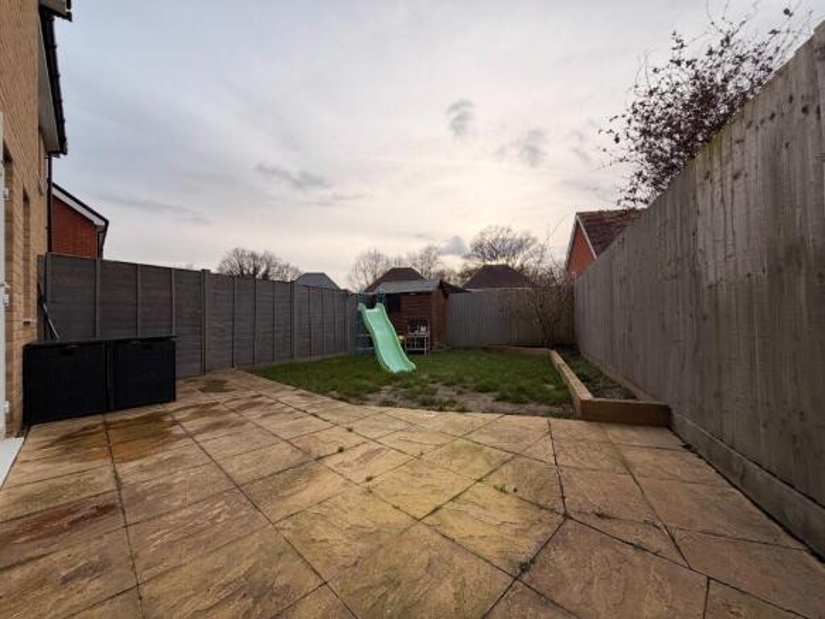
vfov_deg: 85.7
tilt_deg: +1.1
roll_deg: +0.4
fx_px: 334
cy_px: 310
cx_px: 412
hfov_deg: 102.1
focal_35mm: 14
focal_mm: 2.22
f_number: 2.2
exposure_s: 1/585
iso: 40
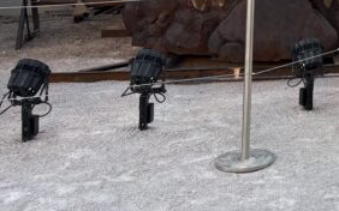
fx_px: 711
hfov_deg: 23.4
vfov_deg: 15.2
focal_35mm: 77
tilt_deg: +1.8
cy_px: -135
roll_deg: -0.1
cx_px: 451
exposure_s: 1/64
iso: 125
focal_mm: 5.96
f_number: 1.6
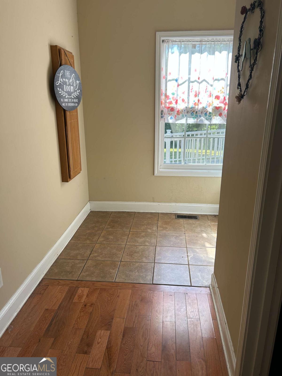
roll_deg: +0.0
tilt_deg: -16.4
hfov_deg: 53.1
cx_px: 141
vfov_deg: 67.3
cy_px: 188
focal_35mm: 26
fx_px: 282
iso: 40
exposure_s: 1/192
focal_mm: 5.7
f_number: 1.5
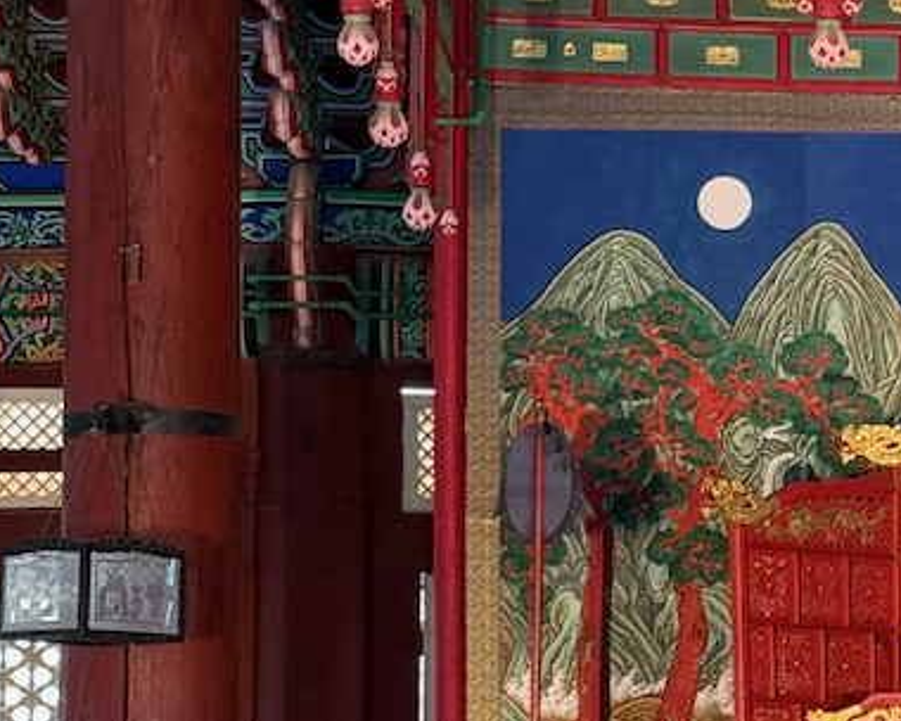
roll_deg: -0.3
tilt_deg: +5.8
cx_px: 1076
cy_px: 472
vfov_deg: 9.8
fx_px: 4213
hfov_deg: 11.9
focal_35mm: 158
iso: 160
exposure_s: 1/60
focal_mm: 6.76
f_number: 1.78
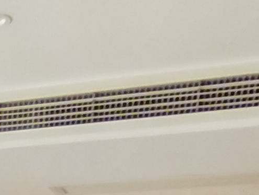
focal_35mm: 105
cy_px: 585
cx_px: -91
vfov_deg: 10.3
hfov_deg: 17.4
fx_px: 786
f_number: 2.2
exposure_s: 1/20
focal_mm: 1.68
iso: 178
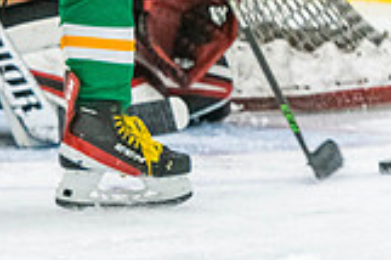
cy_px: -212
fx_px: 7237
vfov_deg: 2.1
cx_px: -67
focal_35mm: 667
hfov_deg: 3.1
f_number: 2.8
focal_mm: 135
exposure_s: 1/640
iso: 2000
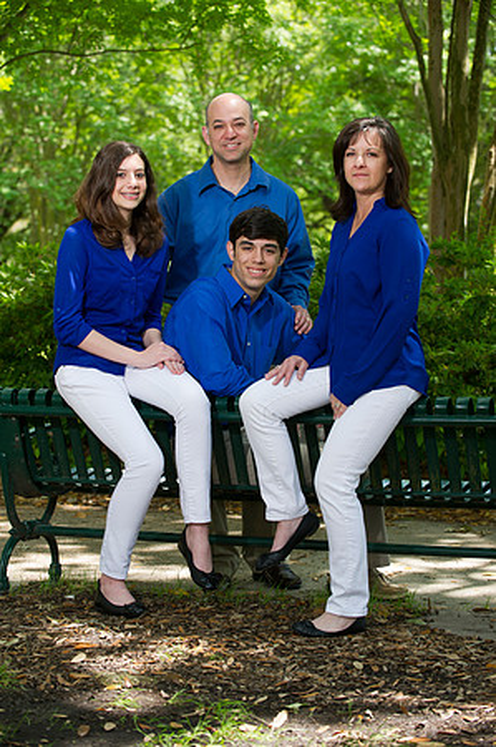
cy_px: 374
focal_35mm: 86
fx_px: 1781
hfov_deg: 15.9
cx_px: 248
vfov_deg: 23.7
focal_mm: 86
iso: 320
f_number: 4
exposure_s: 1/200
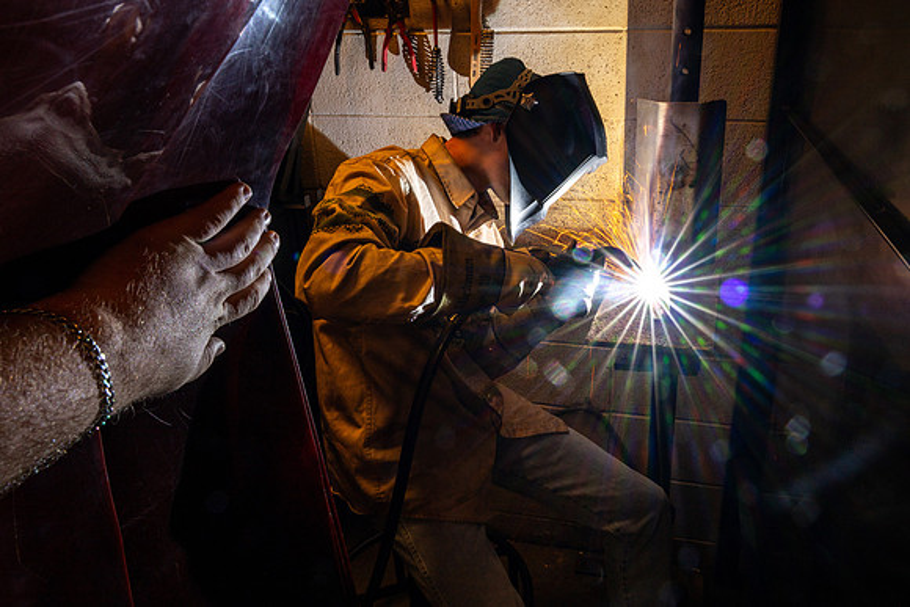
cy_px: 268
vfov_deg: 48.2
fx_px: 677
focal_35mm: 27
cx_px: 507
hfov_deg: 67.6
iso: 125
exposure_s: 1/20
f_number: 22
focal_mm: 24
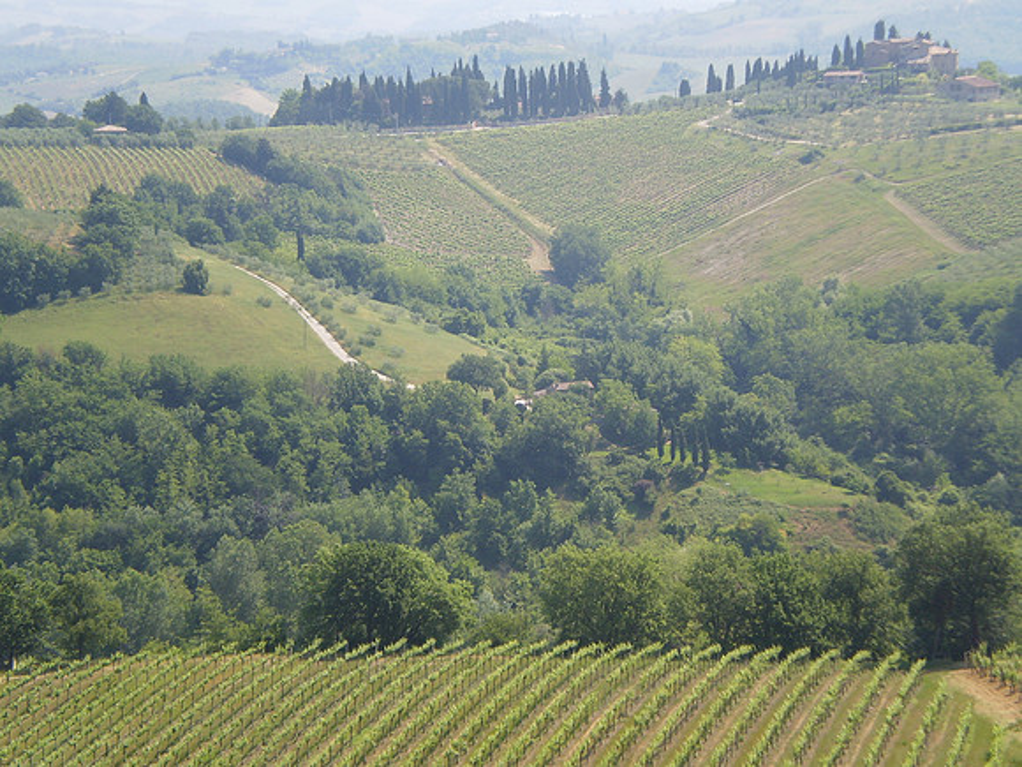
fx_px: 2569
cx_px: 511
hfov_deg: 22.5
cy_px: 384
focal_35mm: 87
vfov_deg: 17.0
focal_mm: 15.3
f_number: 5.3
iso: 64
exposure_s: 1/250
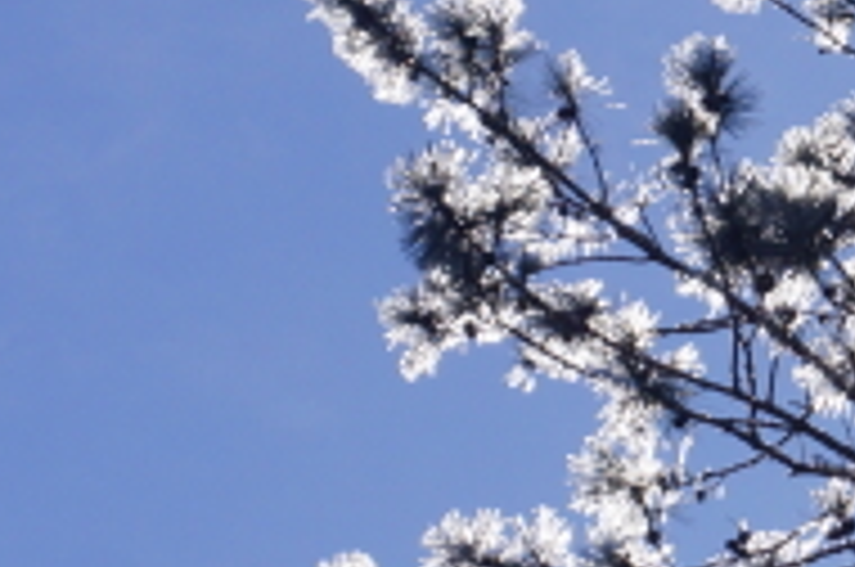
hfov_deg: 3.7
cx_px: 1674
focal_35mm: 553
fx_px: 13111
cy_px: 135
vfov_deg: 2.5
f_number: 9
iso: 100
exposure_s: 1/160
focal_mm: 70
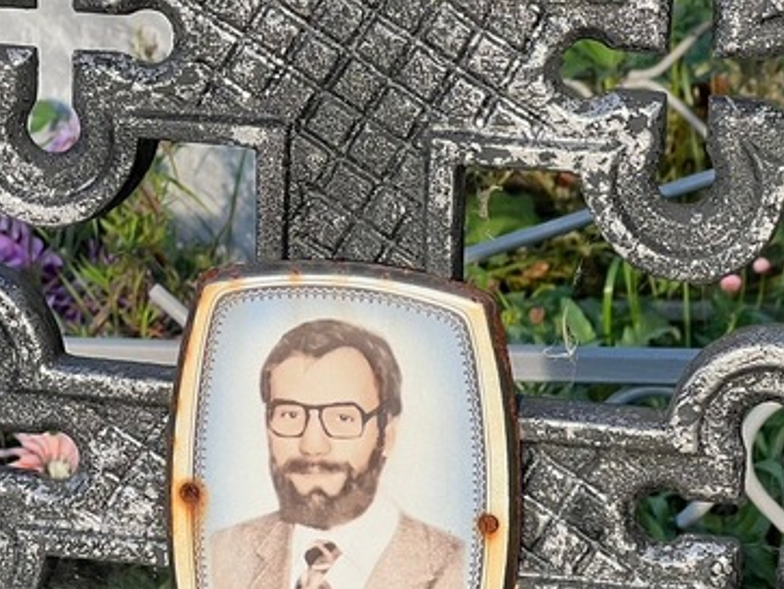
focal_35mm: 170
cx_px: 251
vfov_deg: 8.7
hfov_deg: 11.6
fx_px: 3853
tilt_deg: -18.2
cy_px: 489
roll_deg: +2.0
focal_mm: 9
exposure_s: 1/374
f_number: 2.8
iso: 32
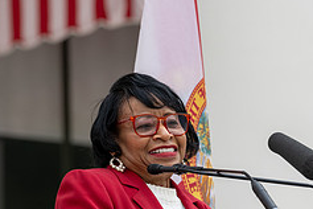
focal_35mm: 490
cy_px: 222
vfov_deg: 2.8
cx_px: 153
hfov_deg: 4.2
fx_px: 4260
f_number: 5
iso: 640
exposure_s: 1/1000
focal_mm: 200
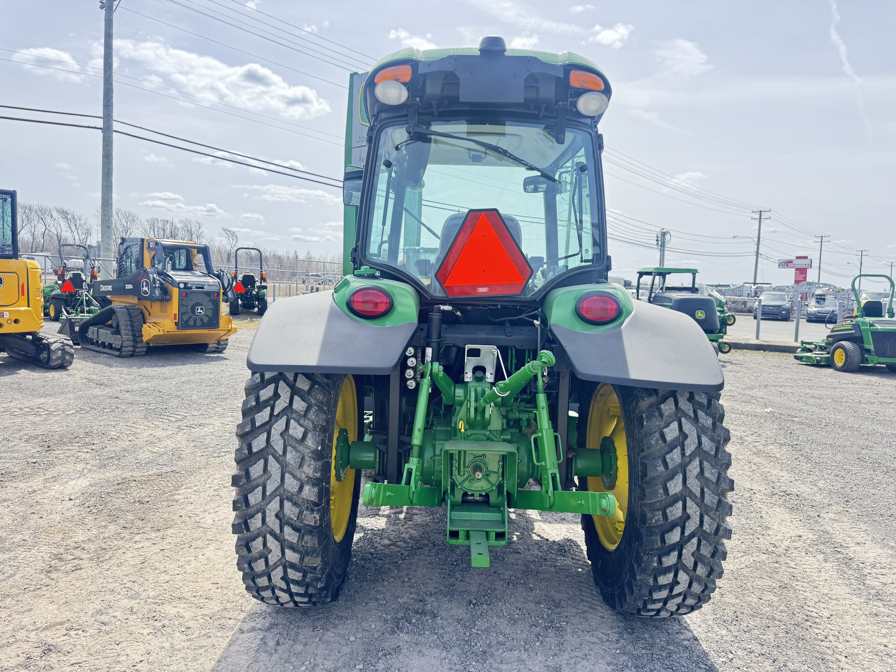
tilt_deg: -1.4
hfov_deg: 71.6
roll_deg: -2.6
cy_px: 336
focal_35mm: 24
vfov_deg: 56.8
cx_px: 448
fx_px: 621
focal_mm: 6.76
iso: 80
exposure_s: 1/952
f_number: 1.78
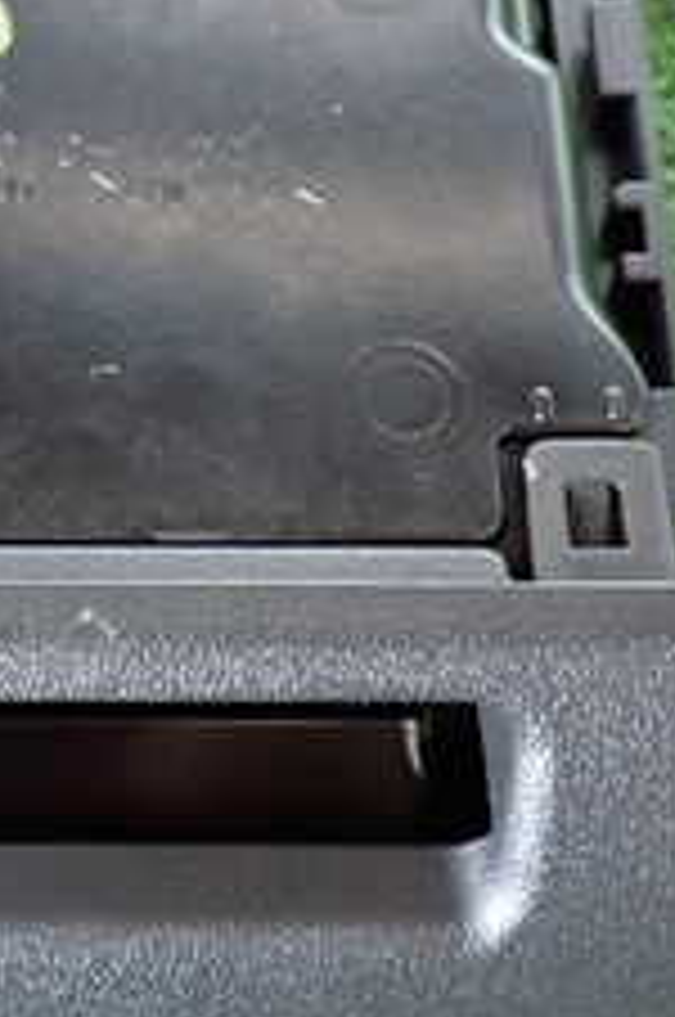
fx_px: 2341
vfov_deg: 24.5
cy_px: 459
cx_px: 36
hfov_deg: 16.1
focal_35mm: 83
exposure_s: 1/30
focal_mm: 5.4
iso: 640
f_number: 2.3
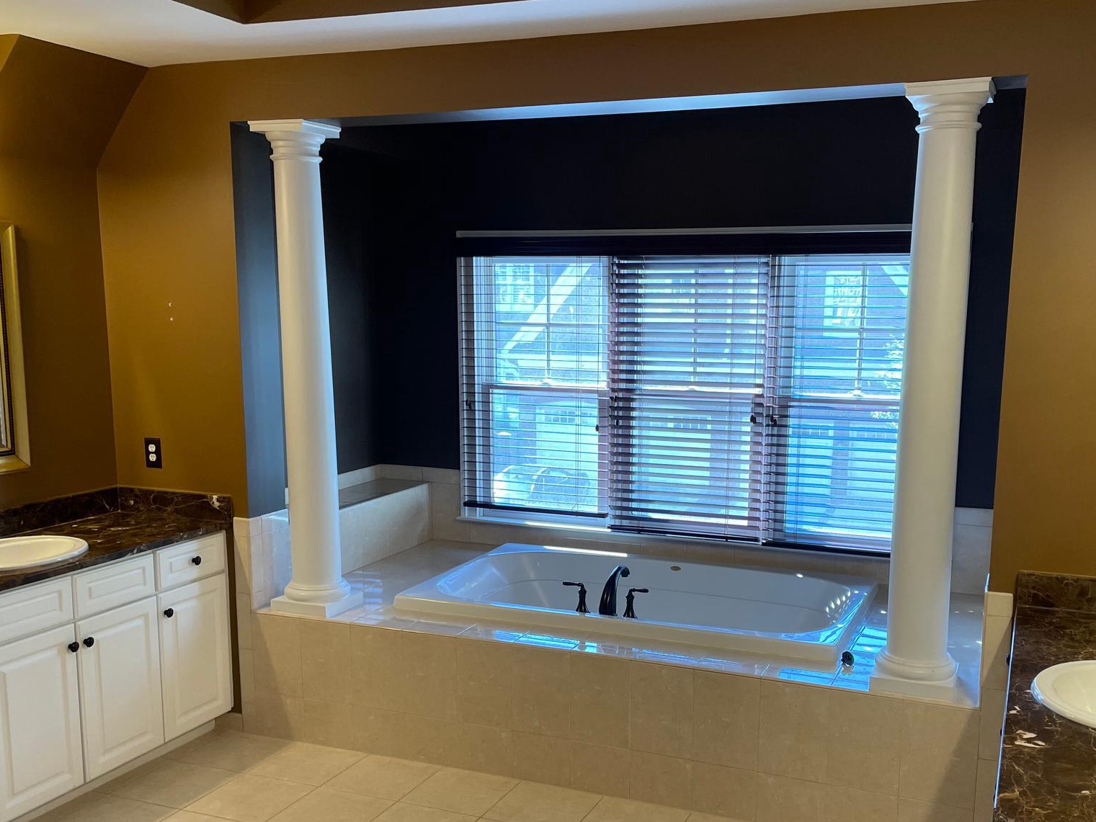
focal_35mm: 35
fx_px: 1108
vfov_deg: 40.4
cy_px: 509
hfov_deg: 52.4
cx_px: 625
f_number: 1.6
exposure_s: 1/120
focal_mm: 4.2
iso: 80
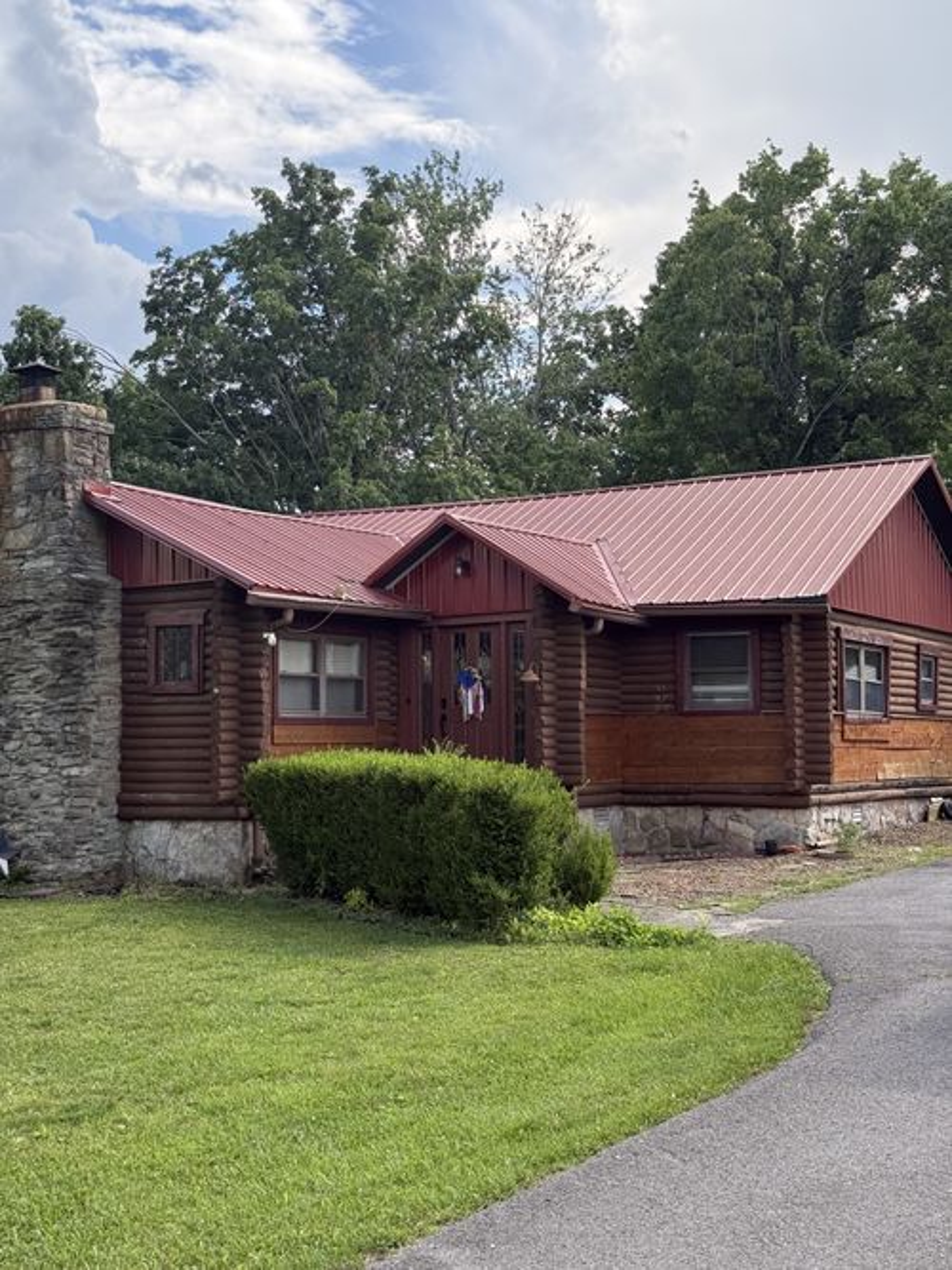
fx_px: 1761
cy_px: 635
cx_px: 476
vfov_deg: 39.7
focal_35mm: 48
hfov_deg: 30.3
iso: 80
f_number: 1.78
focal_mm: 6.76
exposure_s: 1/1222
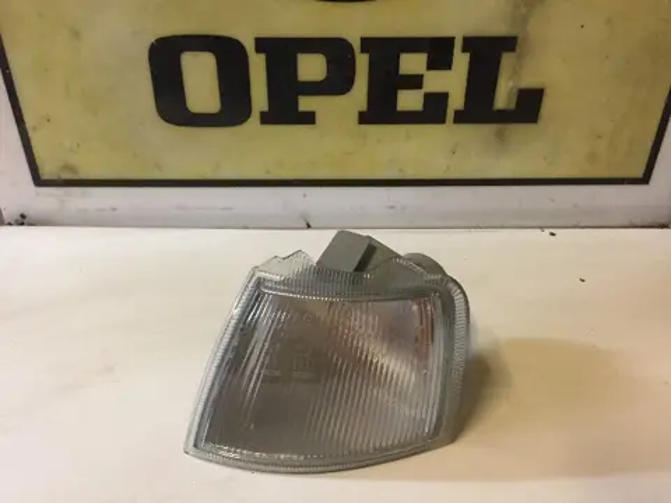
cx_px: 336
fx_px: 562
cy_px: 252
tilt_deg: -36.1
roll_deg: -3.1
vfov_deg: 48.2
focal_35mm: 29
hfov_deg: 61.7
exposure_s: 1/33
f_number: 2.2
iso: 200
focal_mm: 4.15
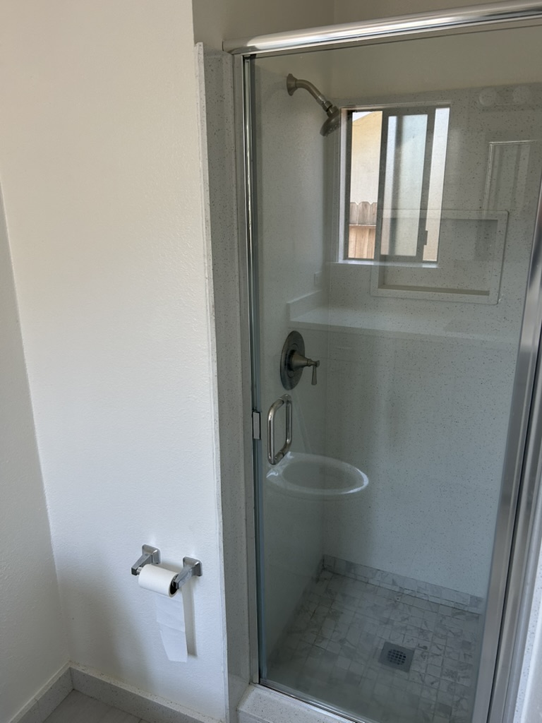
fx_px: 543
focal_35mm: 26
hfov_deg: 53.1
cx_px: 271
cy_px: 362
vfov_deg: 67.3
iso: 100
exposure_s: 1/121
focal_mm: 5.7
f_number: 1.5
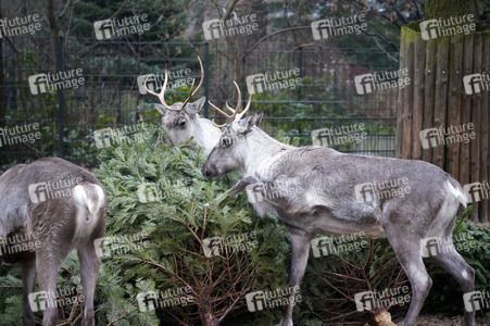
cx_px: 245
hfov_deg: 15.4
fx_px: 1809
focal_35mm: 133
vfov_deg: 10.3
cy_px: 163
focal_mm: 133
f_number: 5
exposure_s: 1/160
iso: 1600
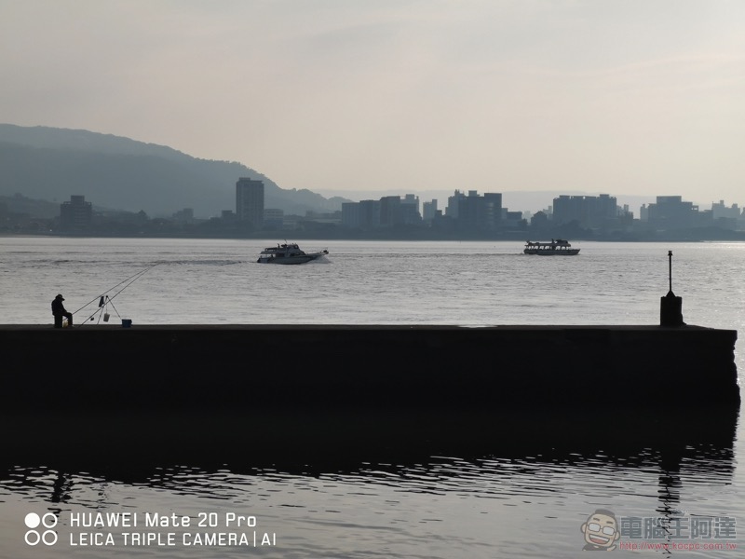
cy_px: 280
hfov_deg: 24.1
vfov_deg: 18.2
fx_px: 1743
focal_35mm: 81
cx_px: 372
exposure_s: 1/4878
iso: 50
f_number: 2.4
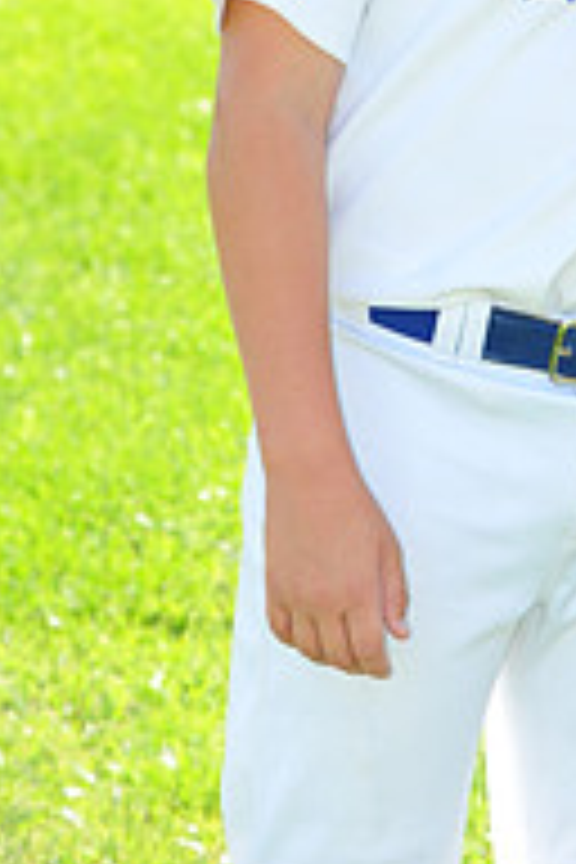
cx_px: 747
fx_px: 8135
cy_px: -392
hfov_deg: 4.0
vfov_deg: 6.0
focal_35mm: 339
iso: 320
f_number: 7.1
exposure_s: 1/320
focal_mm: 112
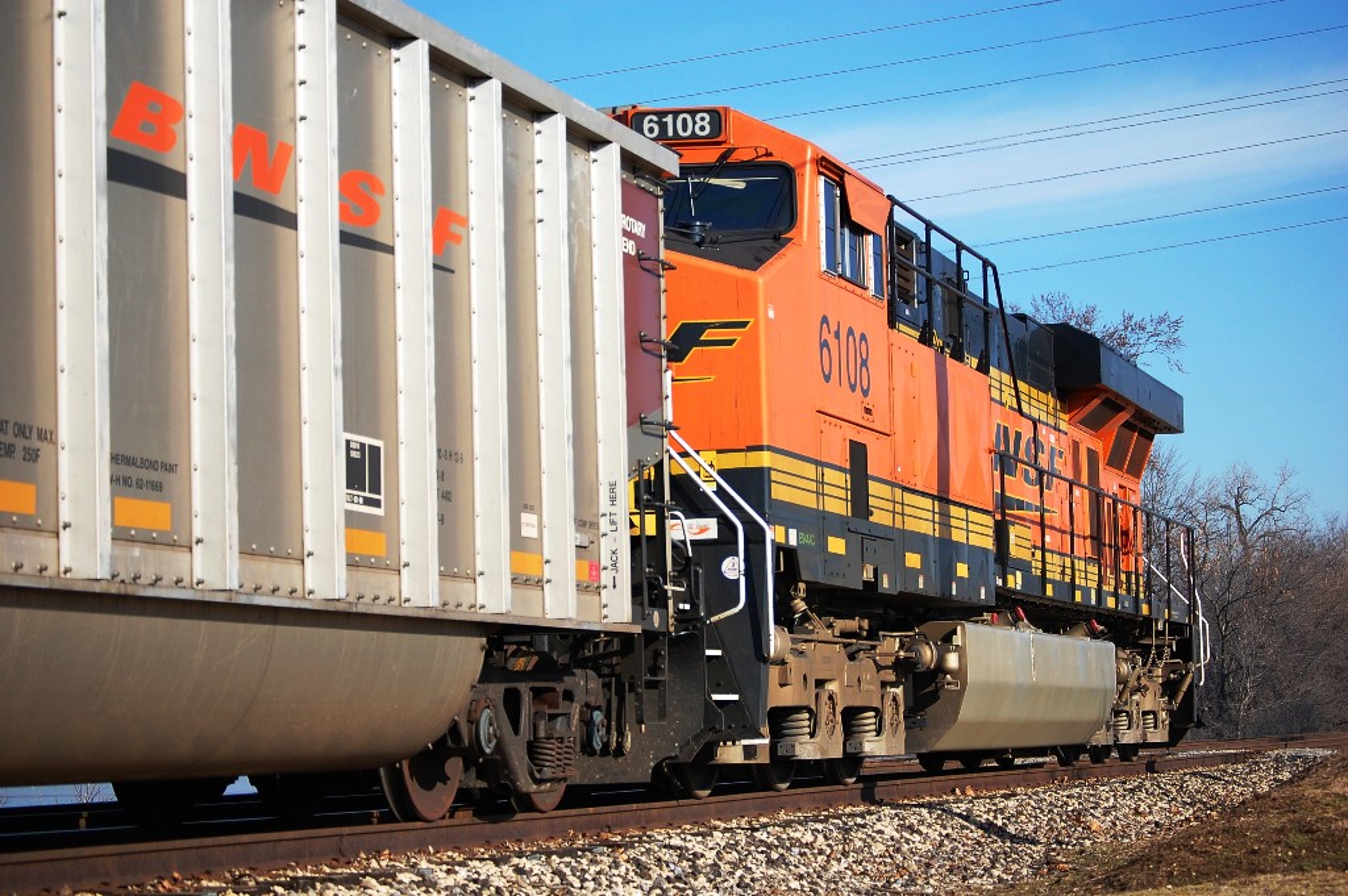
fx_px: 3087
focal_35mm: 82
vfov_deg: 16.5
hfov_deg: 24.6
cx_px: 674
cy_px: 448
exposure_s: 1/1000
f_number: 4.5
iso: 200
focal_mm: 55
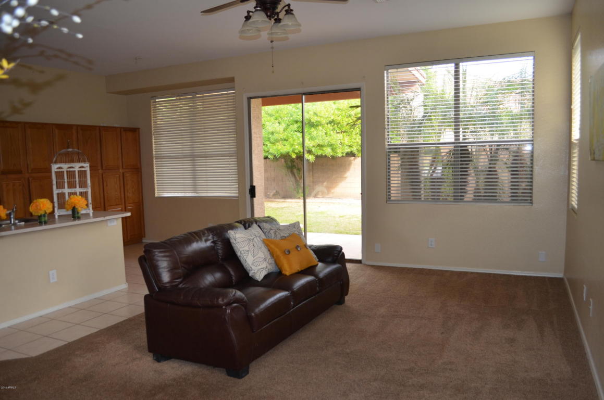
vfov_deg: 47.7
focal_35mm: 27
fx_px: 452
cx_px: 302
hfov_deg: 67.5
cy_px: 200
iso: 400
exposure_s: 1/100
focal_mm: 18
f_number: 3.5
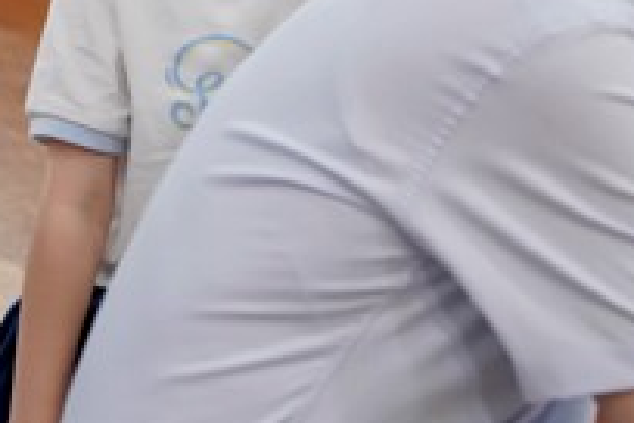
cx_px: -357
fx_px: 8400
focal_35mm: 477
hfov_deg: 4.3
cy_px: -463
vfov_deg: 2.9
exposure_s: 1/160
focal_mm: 108
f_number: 4
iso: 1600
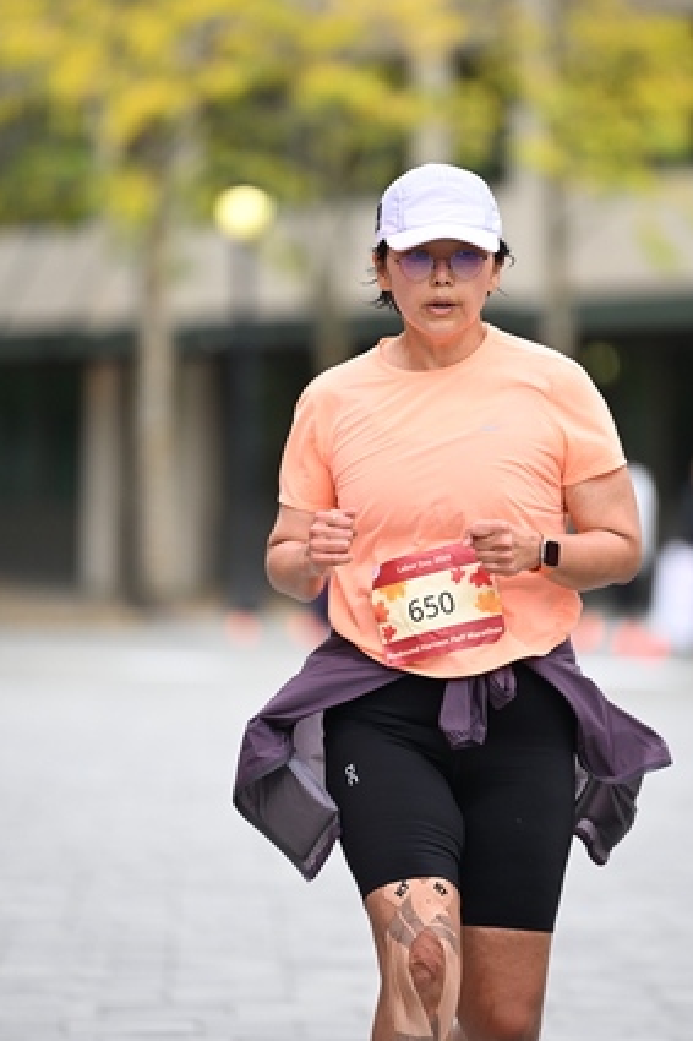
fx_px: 7484
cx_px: 410
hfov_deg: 5.3
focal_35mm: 259
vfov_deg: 8.0
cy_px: 473
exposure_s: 1/1600
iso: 640
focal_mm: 200
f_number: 2.8
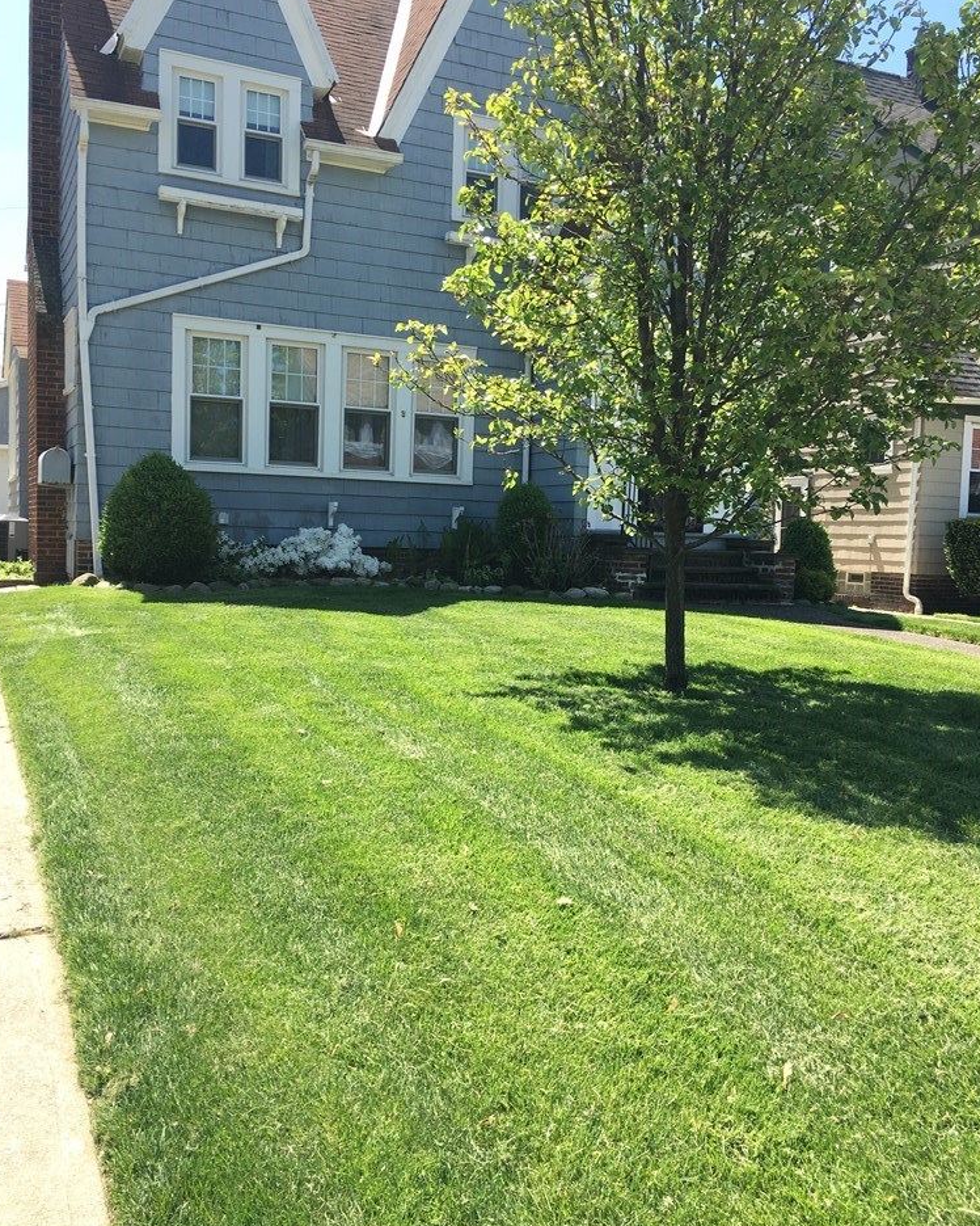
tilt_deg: -2.9
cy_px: 608
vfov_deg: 57.2
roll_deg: -1.7
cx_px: 489
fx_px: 1124
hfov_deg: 47.1
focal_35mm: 31
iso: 25
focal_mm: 4.15
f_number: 2.2
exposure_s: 1/557
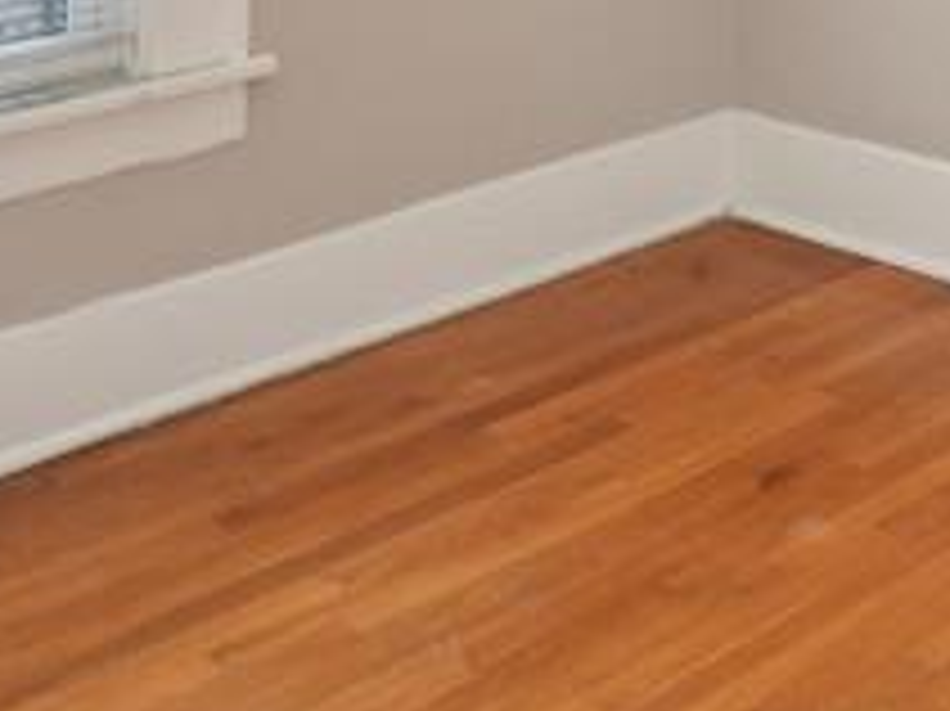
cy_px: -450
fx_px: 1920
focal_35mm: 70
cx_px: 1184
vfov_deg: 18.0
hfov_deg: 24.7
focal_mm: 10
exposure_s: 1/30
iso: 160
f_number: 8
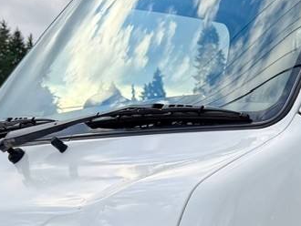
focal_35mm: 93
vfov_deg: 15.3
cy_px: 271
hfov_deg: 19.8
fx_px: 809
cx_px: 358
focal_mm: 6.76
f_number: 1.78
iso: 80
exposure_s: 1/1292
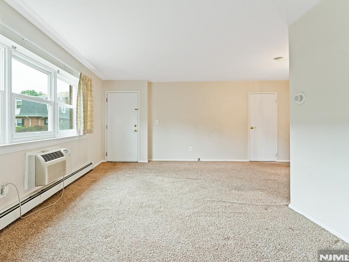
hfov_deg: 94.0
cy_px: 129
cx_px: 152
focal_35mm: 16
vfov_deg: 78.1
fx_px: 161
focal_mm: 14
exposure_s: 1.6
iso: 100
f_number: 8
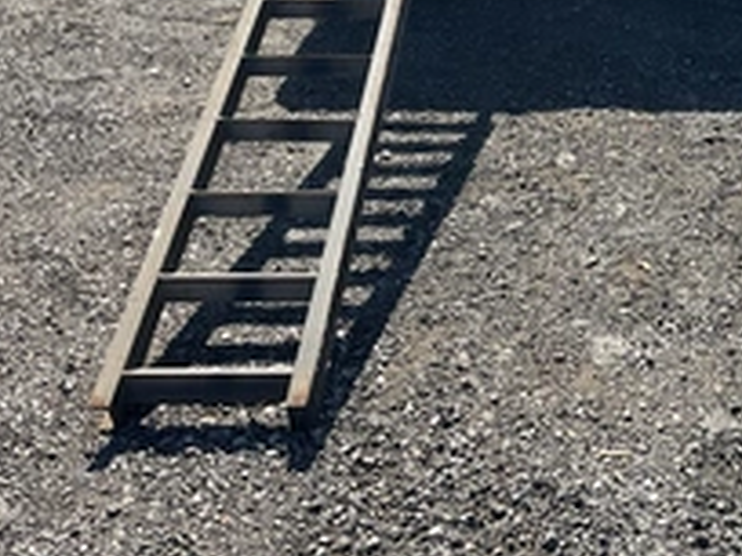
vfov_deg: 24.9
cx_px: 651
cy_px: 51
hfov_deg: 32.3
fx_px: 1222
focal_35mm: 57
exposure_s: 1/1098
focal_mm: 3
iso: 25
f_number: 1.8
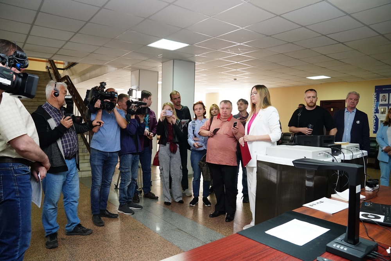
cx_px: 196
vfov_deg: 53.1
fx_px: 261
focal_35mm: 24
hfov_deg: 73.7
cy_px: 130
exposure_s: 1/100
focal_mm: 24
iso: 3200
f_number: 4.5
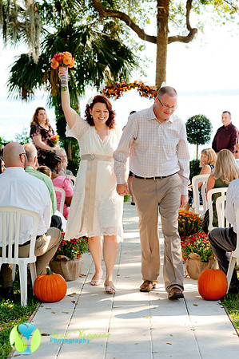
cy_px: 180
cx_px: 120
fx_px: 848
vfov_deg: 23.9
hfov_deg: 16.0
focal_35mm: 85
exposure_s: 1/2000
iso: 1250
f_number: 5.6
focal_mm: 85
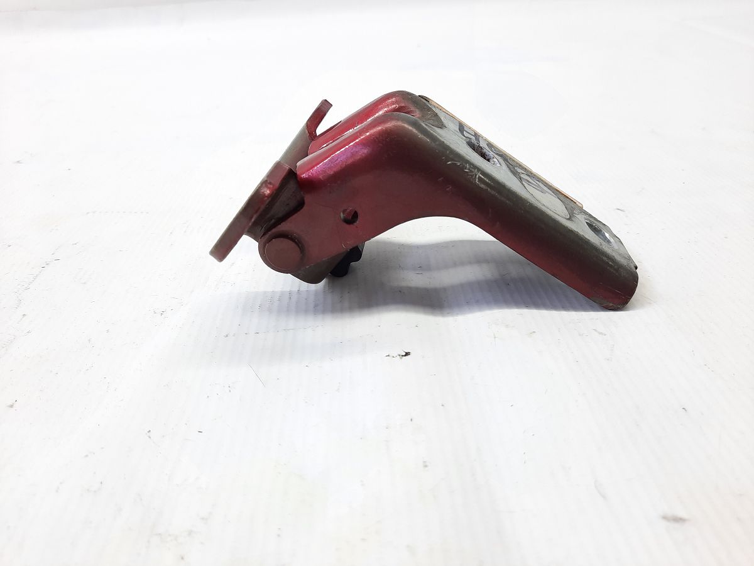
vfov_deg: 54.9
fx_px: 545
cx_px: 377
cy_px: 283
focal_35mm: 25
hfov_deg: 69.4
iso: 80
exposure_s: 1/50
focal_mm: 4.6
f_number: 2
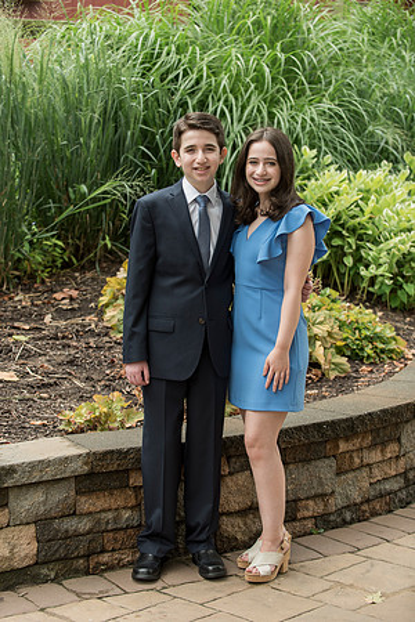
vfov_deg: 25.4
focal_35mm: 80
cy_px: 311
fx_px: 1383
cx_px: 208
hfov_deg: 17.1
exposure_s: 1/400
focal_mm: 80
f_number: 3.5
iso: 400
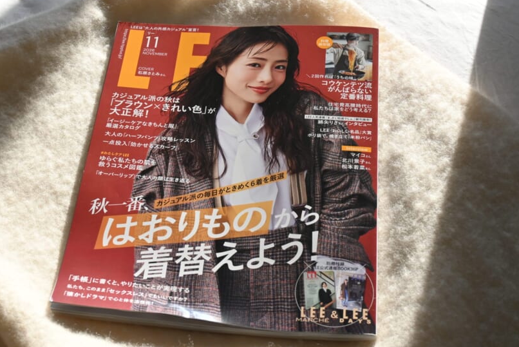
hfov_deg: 30.1
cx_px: 238
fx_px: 966
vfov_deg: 20.3
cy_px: 165
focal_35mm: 67
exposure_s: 1/250
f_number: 5.3
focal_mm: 36
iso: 220
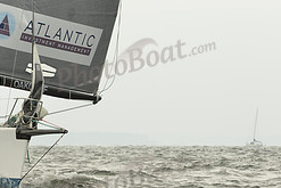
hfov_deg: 7.8
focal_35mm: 263
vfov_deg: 5.2
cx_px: -2
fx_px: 2054
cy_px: 19
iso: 320
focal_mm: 112
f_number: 7.1
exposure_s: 1/1250
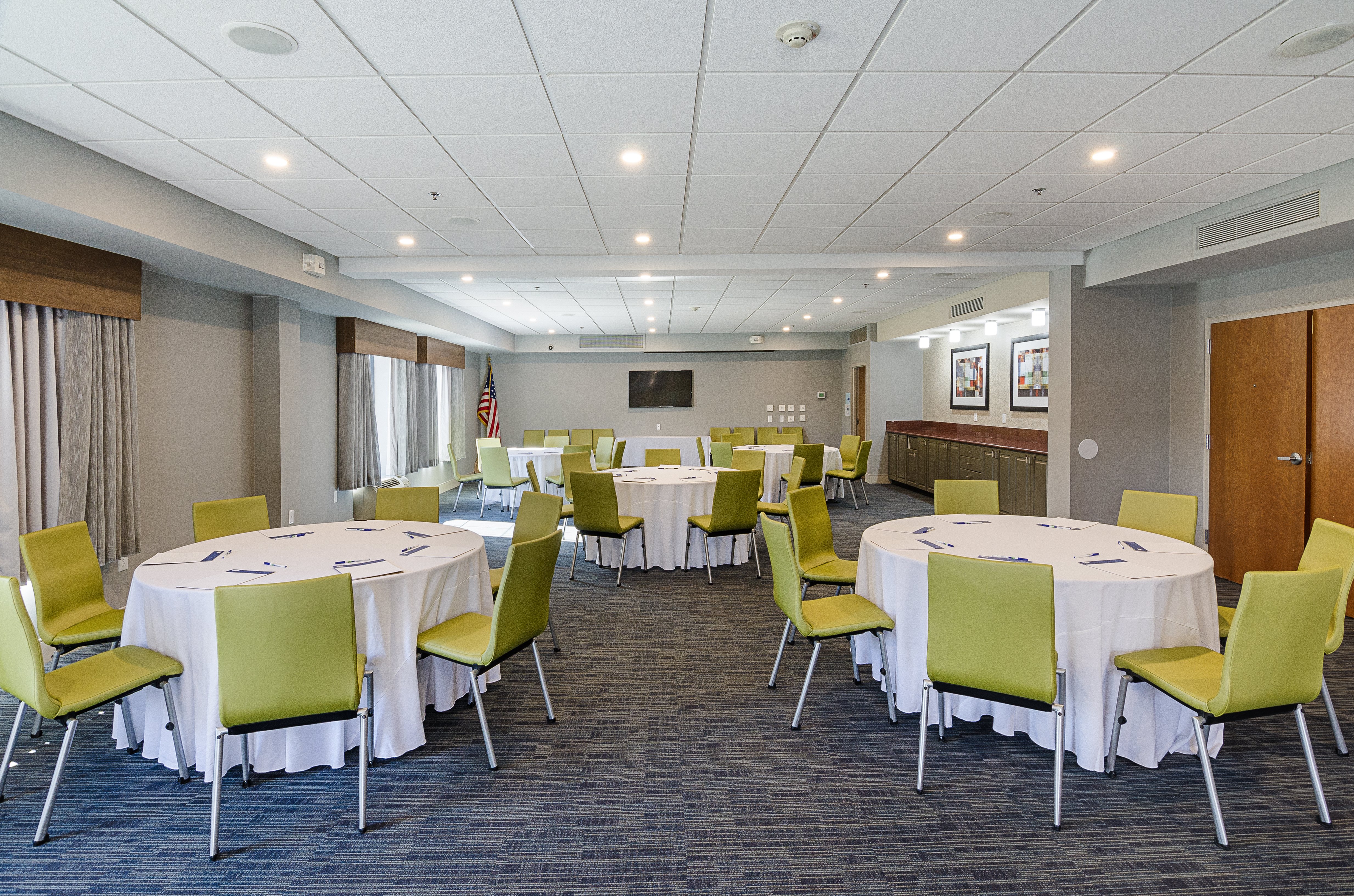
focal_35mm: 16
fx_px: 619
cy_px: 448
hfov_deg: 95.1
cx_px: 677
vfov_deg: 71.8
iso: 320
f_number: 7.1
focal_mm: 11
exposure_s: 1.6
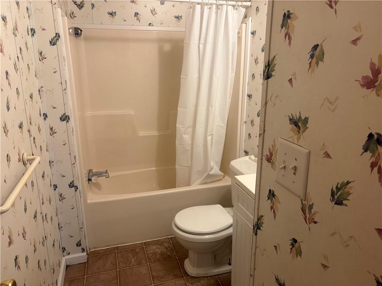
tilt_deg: -15.3
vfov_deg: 53.1
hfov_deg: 67.3
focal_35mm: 26
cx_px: 191
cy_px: 143
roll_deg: +0.2
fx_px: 287
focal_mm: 5.96
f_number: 1.6
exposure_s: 1/60
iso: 160
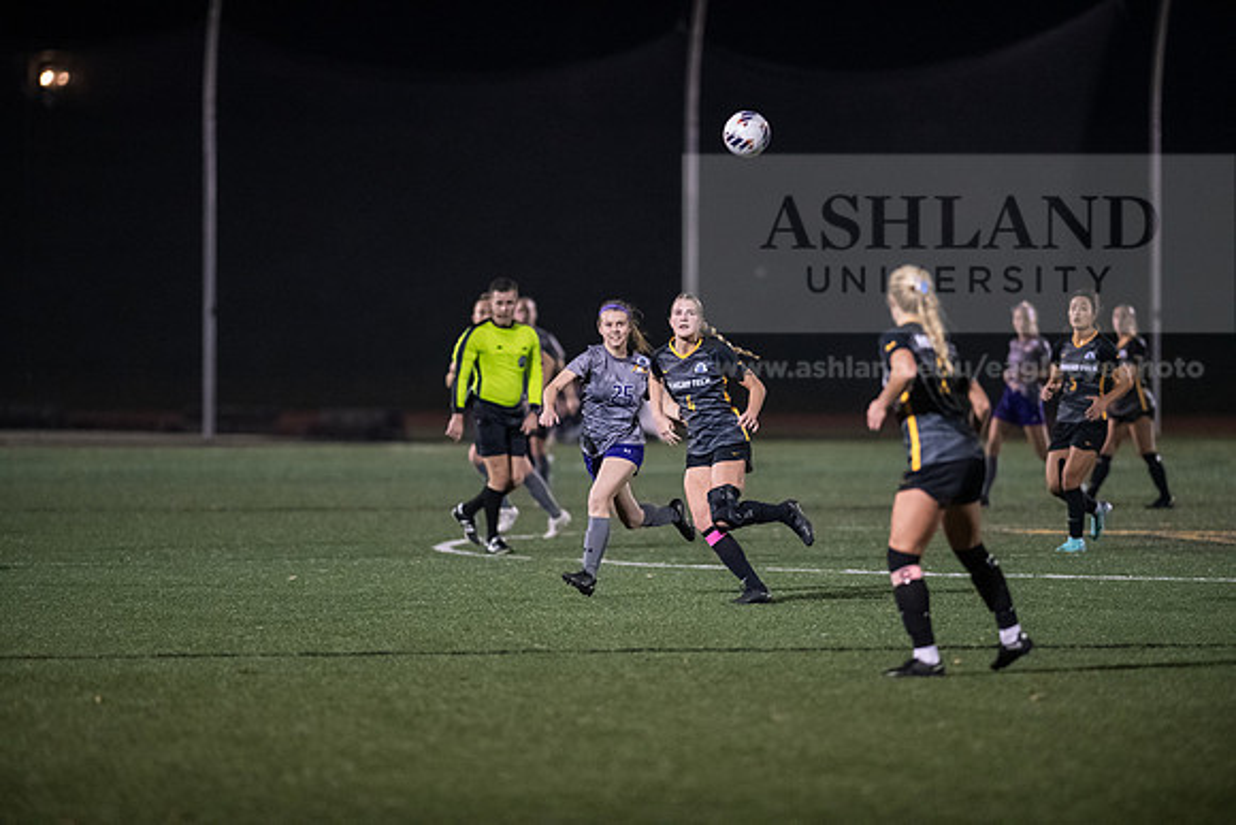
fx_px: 10302
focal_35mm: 300
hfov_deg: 6.9
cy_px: 412
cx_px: 618
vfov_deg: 4.6
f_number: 2.8
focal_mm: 300
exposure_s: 1/1000
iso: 8000
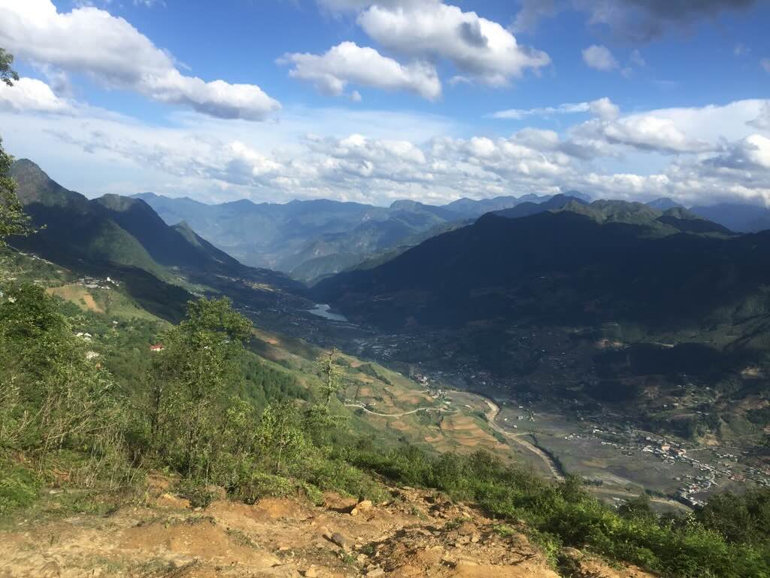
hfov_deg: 61.7
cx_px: 385
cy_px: 289
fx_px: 645
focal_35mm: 29
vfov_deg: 48.2
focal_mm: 4.15
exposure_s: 1/1464
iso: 32
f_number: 2.2
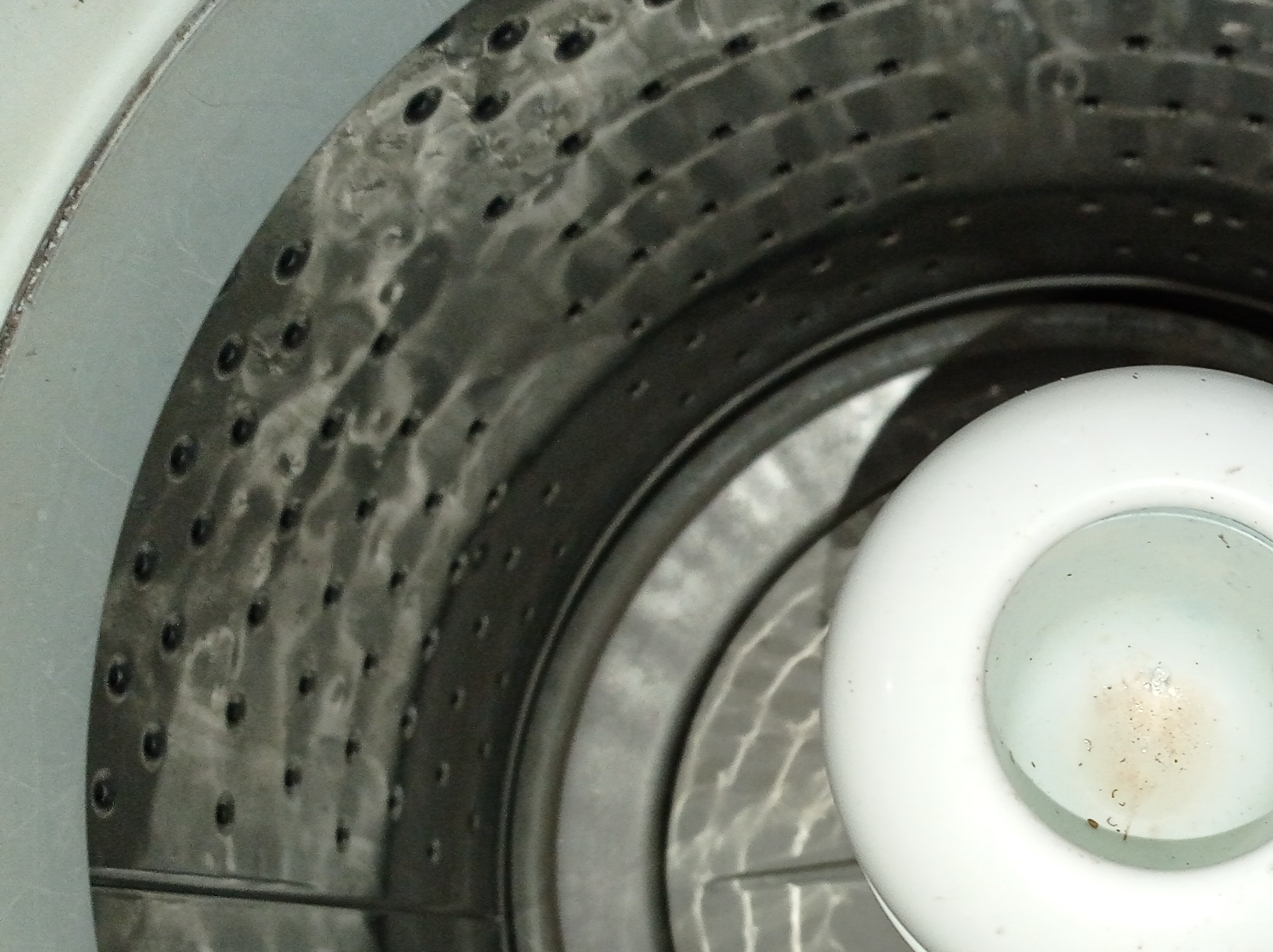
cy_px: 712
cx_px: 1125
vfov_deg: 25.7
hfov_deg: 32.8
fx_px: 2057
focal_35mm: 56
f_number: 1.79
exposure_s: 1/30
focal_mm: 4.7
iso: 244
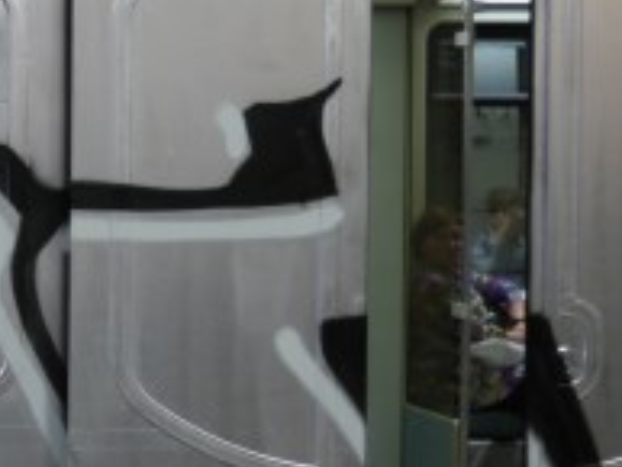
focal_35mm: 139
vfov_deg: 10.7
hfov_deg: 13.0
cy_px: 156
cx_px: -454
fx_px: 2499
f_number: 1.7
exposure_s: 1/50
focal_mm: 20
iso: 400
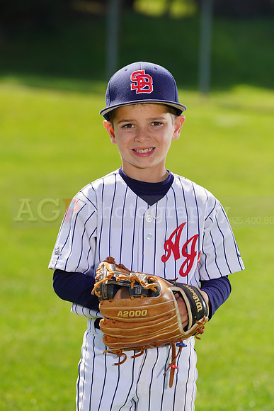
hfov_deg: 6.2
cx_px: 137
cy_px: 206
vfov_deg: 9.3
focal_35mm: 221
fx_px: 2521
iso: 100
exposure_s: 1/250
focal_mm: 221
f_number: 8
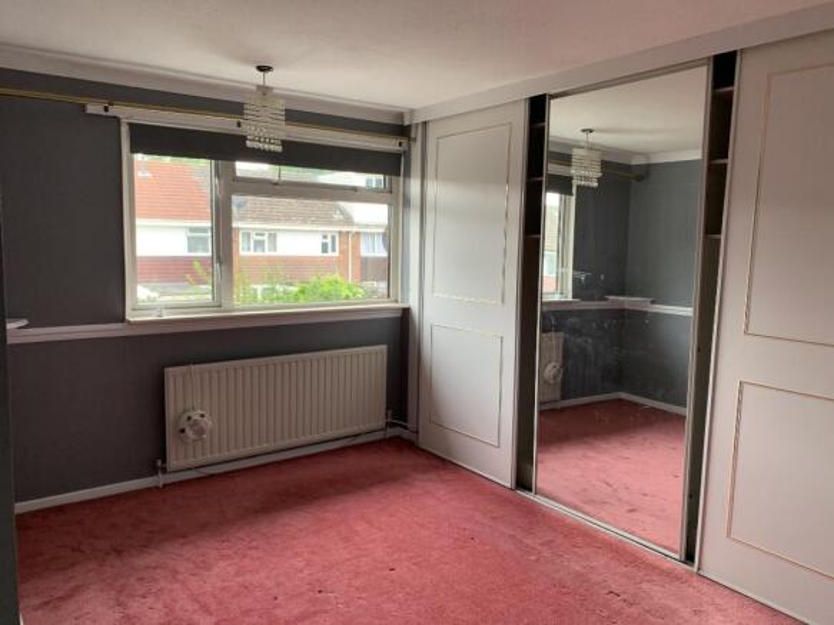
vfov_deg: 53.0
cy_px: 312
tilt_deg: -7.6
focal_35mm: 26
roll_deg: -2.1
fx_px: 626
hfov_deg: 67.3
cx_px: 417
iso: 50
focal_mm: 4.25
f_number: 1.8
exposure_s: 1/122
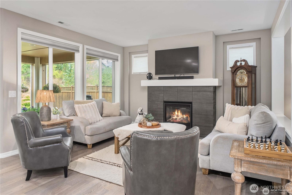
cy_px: 98
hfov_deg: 81.2
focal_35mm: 21
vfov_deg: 59.5
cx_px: 146
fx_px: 170
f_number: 7.1
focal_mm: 21
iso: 1000
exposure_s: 1/2
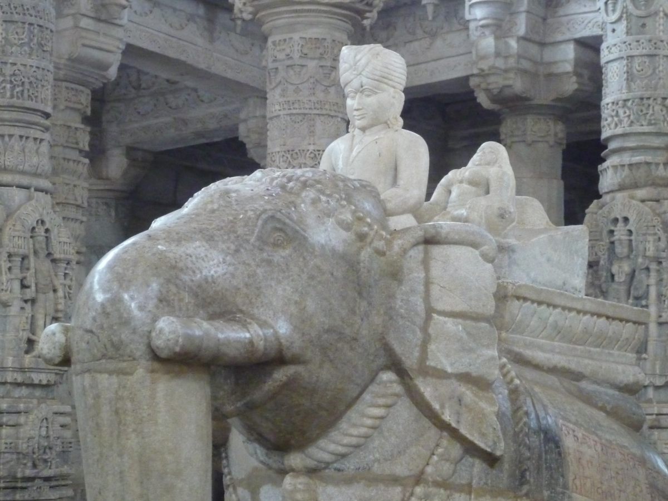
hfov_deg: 21.8
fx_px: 1737
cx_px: 334
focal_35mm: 90
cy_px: 250
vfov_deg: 16.4
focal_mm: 13.2
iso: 800
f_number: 4.9
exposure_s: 1/50
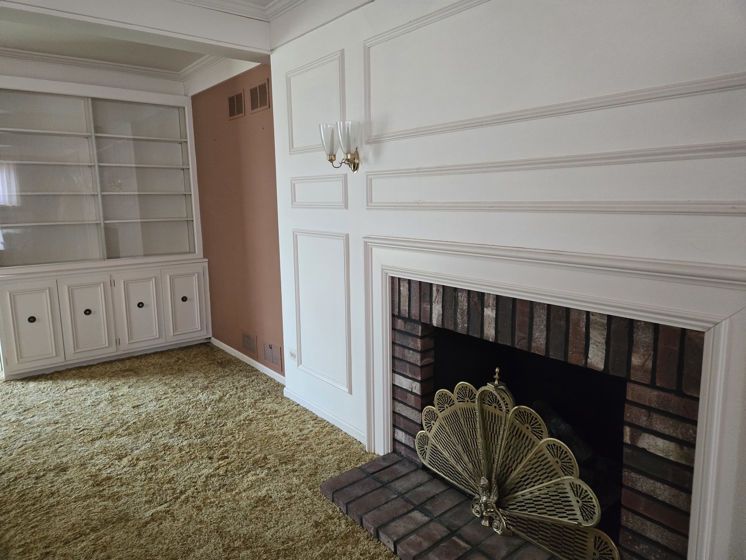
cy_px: 280
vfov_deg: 58.9
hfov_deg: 73.9
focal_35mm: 23
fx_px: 496
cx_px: 373
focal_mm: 5.4
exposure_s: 1/120
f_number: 1.8
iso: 1000
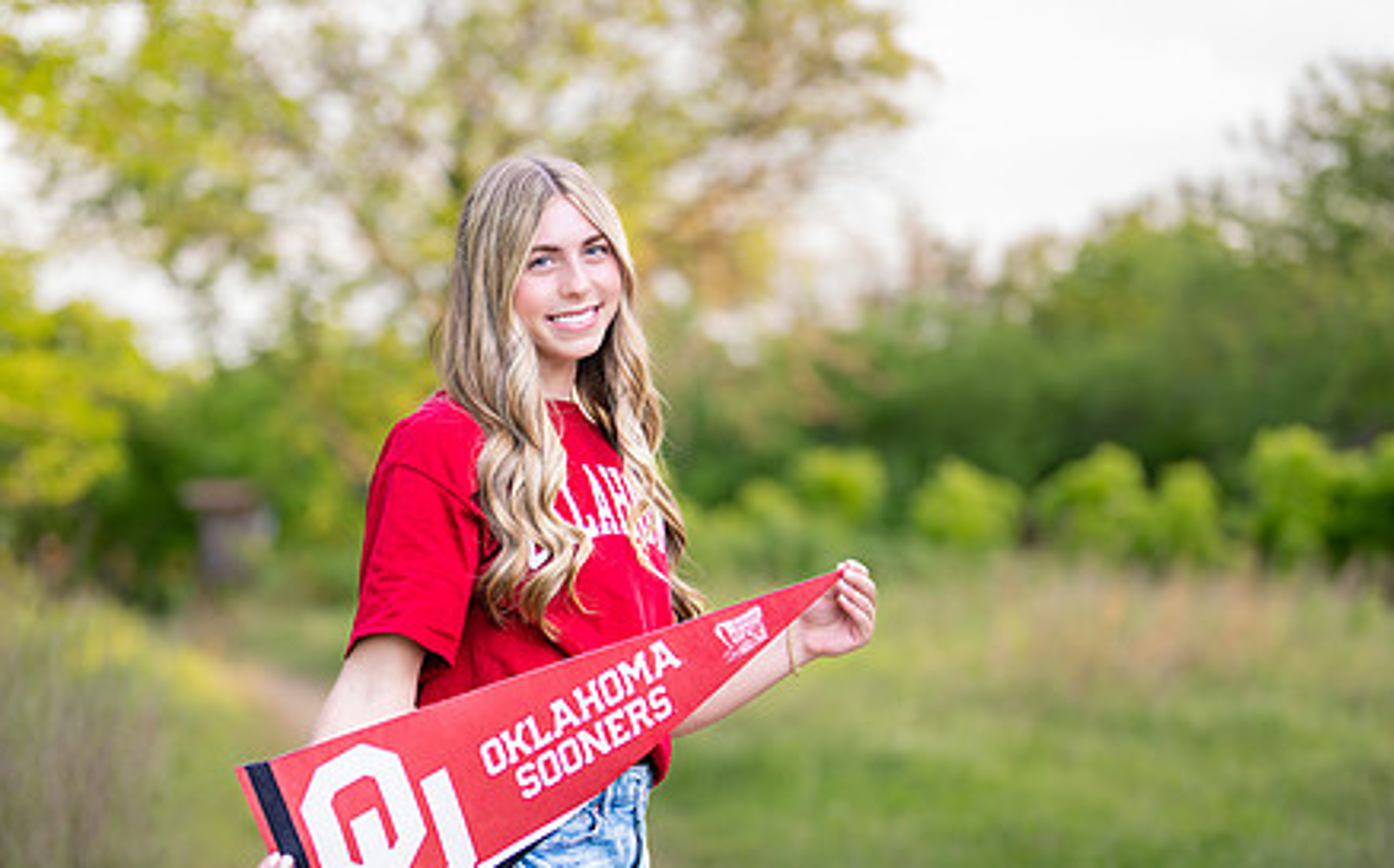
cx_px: 551
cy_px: 552
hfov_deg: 24.6
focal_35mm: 84
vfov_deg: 15.5
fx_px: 3189
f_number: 1.2
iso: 400
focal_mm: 50
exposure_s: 1/1250
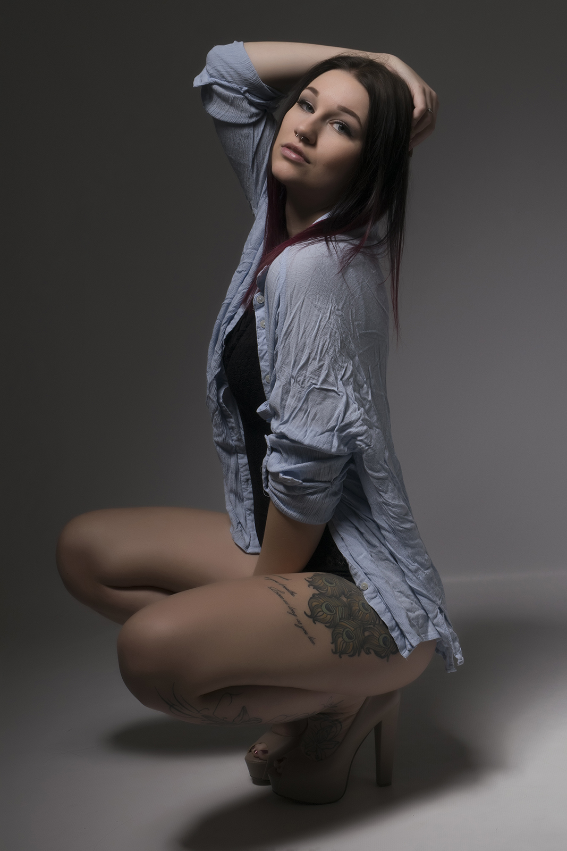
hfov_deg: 18.9
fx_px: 1700
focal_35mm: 72
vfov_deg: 28.1
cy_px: 426
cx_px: 284
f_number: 18
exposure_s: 1/100
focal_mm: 48
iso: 200
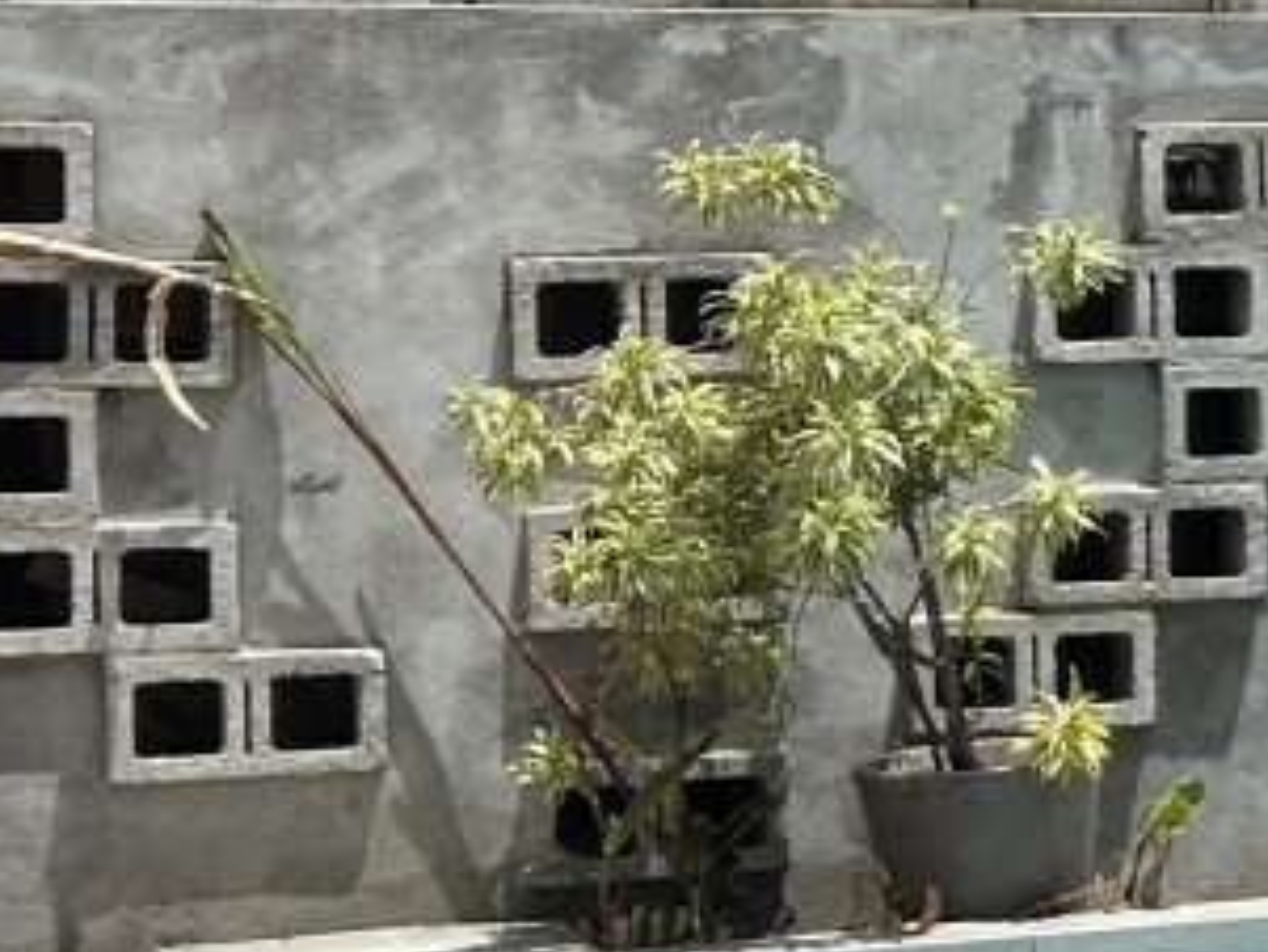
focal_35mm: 138
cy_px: 299
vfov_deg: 10.7
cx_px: 2587
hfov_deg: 12.5
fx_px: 5057
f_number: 1.5
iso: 50
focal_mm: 5.7
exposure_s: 1/4831
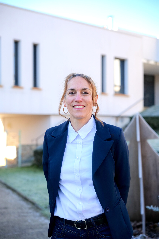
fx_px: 371
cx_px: 80
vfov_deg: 35.6
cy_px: 120
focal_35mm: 56
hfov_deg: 24.2
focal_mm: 56
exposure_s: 1/2000
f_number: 3.2
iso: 1000
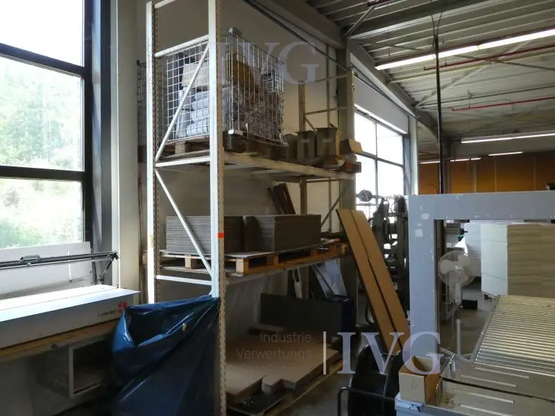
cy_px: 208
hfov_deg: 71.6
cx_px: 278
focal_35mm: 24
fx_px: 385
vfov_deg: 56.8
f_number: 3.3
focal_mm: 4.3
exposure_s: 1/125
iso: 800
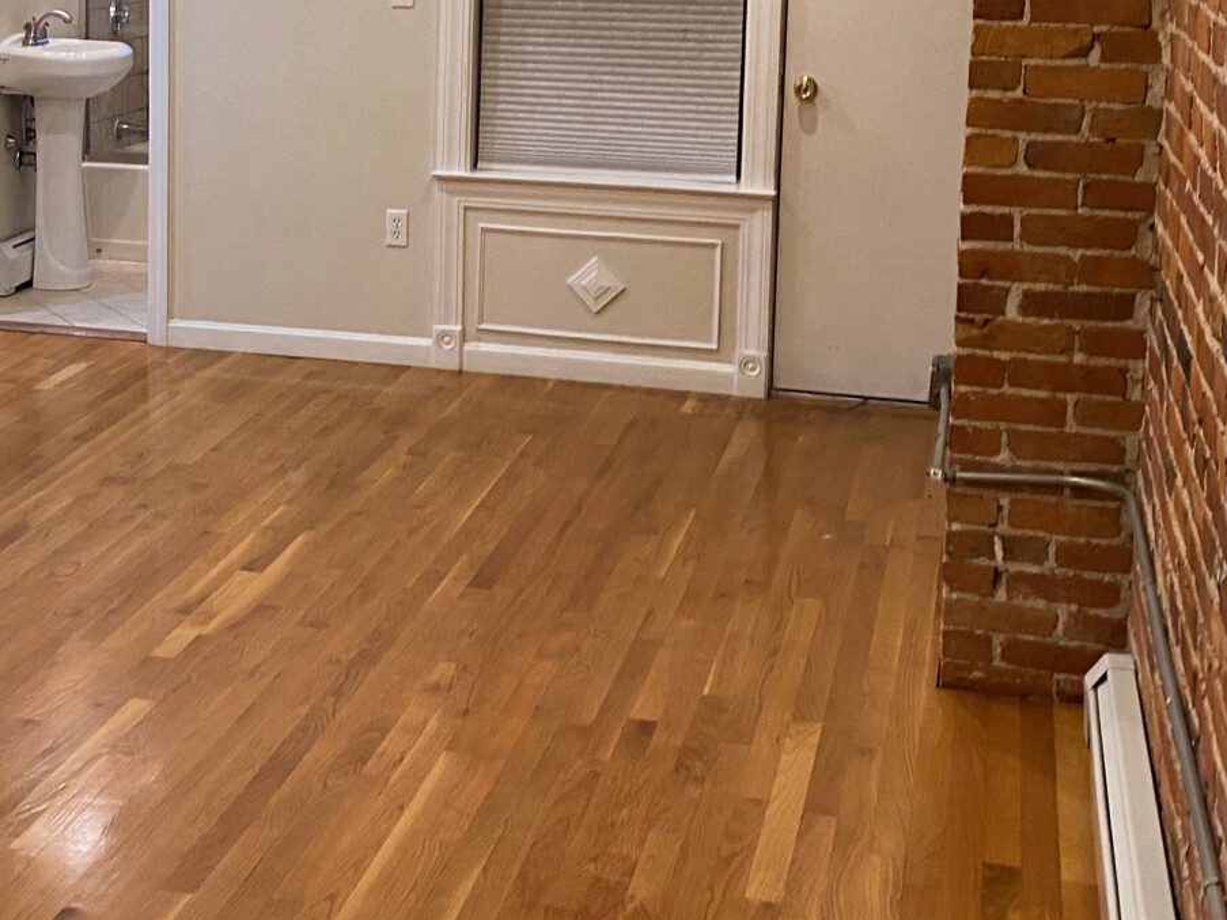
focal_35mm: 59
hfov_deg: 31.6
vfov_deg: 24.3
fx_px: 2091
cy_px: 151
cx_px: 196
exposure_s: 1/60
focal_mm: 4.25
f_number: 1.8
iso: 250
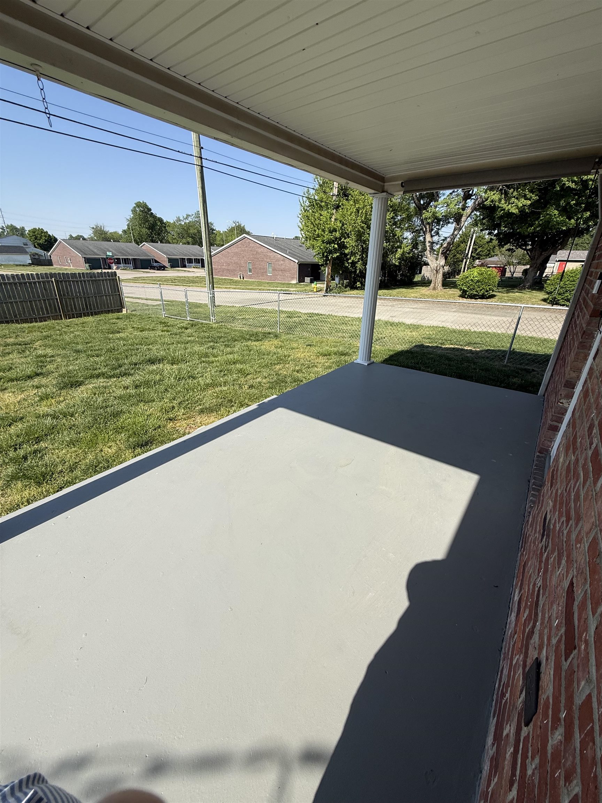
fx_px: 325
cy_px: 402
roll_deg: -1.5
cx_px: 301
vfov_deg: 102.1
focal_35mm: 14
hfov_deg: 85.7
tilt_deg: -23.1
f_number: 2.2
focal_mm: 2.22
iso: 50
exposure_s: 1/1795
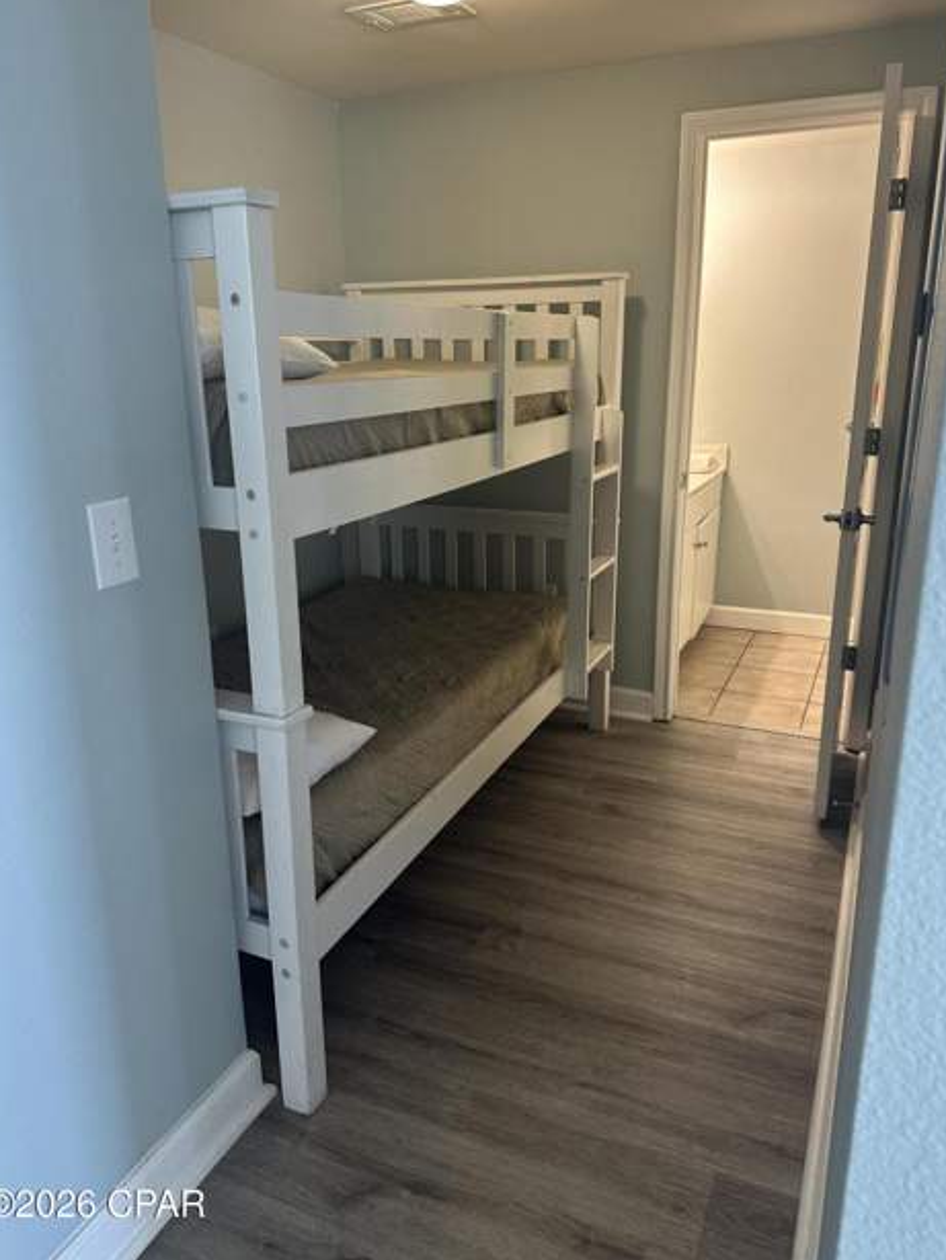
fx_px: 910
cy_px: 607
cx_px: 476
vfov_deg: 69.3
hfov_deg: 54.9
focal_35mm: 25
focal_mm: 6.86
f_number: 1.78
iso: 160
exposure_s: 1/60
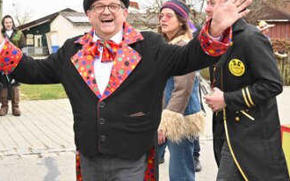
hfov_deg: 35.0
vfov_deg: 22.3
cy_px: 80
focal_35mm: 58
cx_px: 122
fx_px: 458
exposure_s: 1/400
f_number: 10
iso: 2500
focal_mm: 47
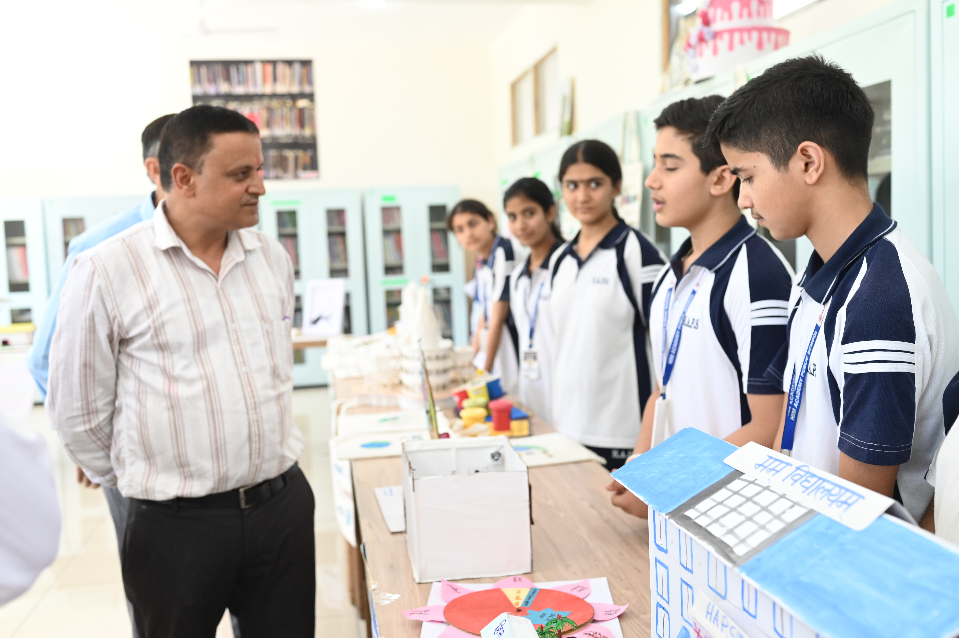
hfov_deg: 54.5
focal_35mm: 35
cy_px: 319
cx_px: 480
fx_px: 932
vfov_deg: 37.8
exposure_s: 1/200
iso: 1250
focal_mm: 35
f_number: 3.5
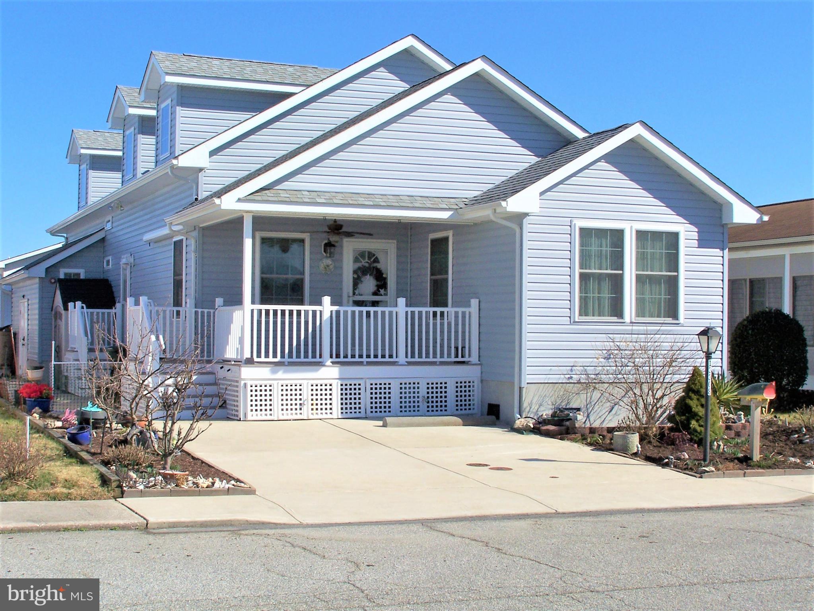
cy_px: 306
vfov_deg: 24.8
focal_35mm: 59
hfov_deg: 32.7
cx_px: 407
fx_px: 1388
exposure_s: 1/500
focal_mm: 9.8
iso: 80
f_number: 6.3
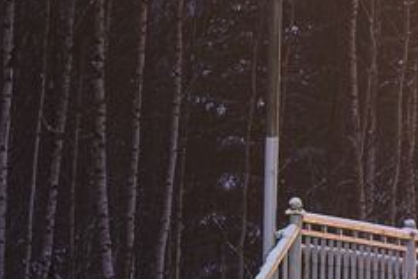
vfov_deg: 3.4
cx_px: 1118
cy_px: 94
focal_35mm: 405
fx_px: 4702
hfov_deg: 4.9
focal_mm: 75
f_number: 13
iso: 100
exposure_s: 4
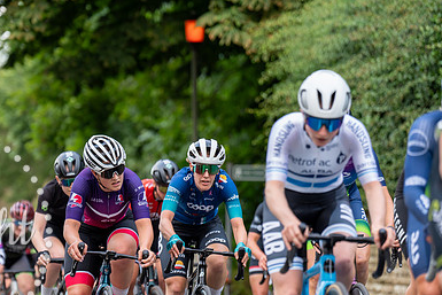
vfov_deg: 6.6
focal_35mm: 208
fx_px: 2555
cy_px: 174
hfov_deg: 9.9
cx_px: 123
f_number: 2.8
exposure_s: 1/500
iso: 640
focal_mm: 138
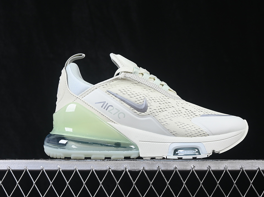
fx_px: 625
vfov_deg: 18.0
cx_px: 143
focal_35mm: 82
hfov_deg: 23.8
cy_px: 98
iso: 160
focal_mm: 50
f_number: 8
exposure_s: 1/80
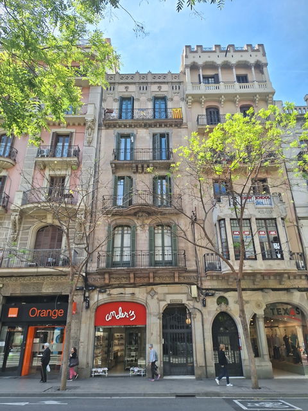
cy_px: 206
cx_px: 154
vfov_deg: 73.9
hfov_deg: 58.9
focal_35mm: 23
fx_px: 273
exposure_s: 1/846
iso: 40
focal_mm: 5.54
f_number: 1.8
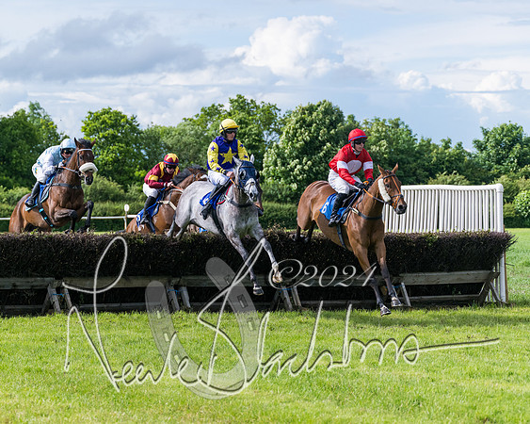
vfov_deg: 11.8
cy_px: 203
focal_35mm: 131
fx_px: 2054
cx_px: 225
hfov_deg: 14.7
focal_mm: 98
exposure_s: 1/3200
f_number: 4
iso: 400
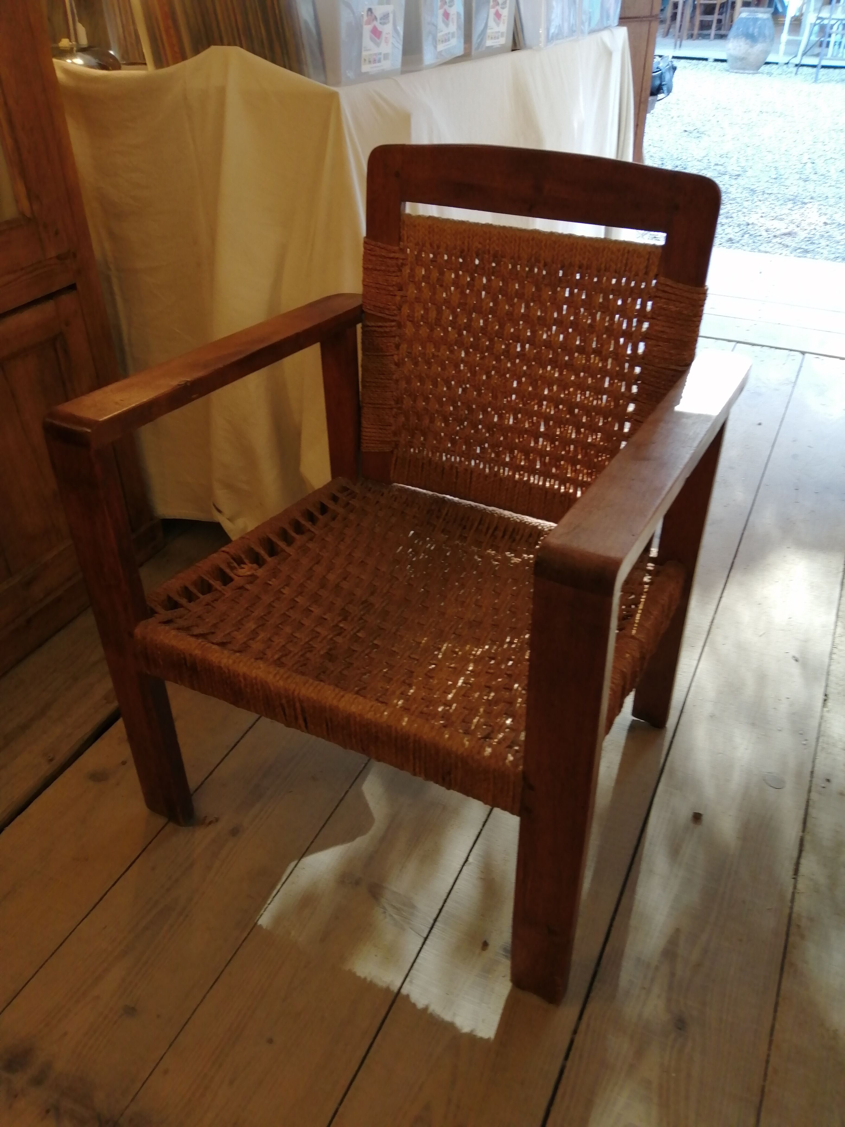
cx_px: 422
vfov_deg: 67.3
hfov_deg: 53.1
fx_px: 846
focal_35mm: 26
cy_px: 564
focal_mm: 3.6
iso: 80
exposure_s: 1/33.3
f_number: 1.8
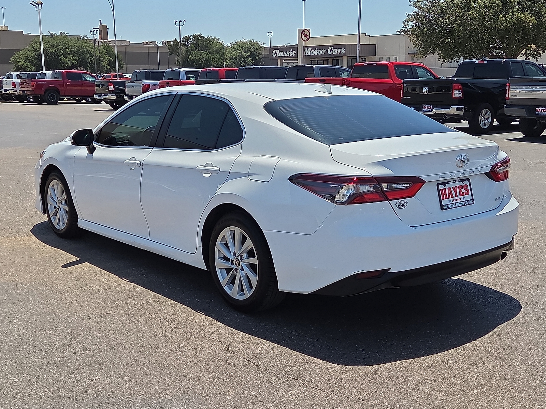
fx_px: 694
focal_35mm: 44
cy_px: 204
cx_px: 273
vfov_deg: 32.9
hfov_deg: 42.9
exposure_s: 1/2500
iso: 25
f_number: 1.8
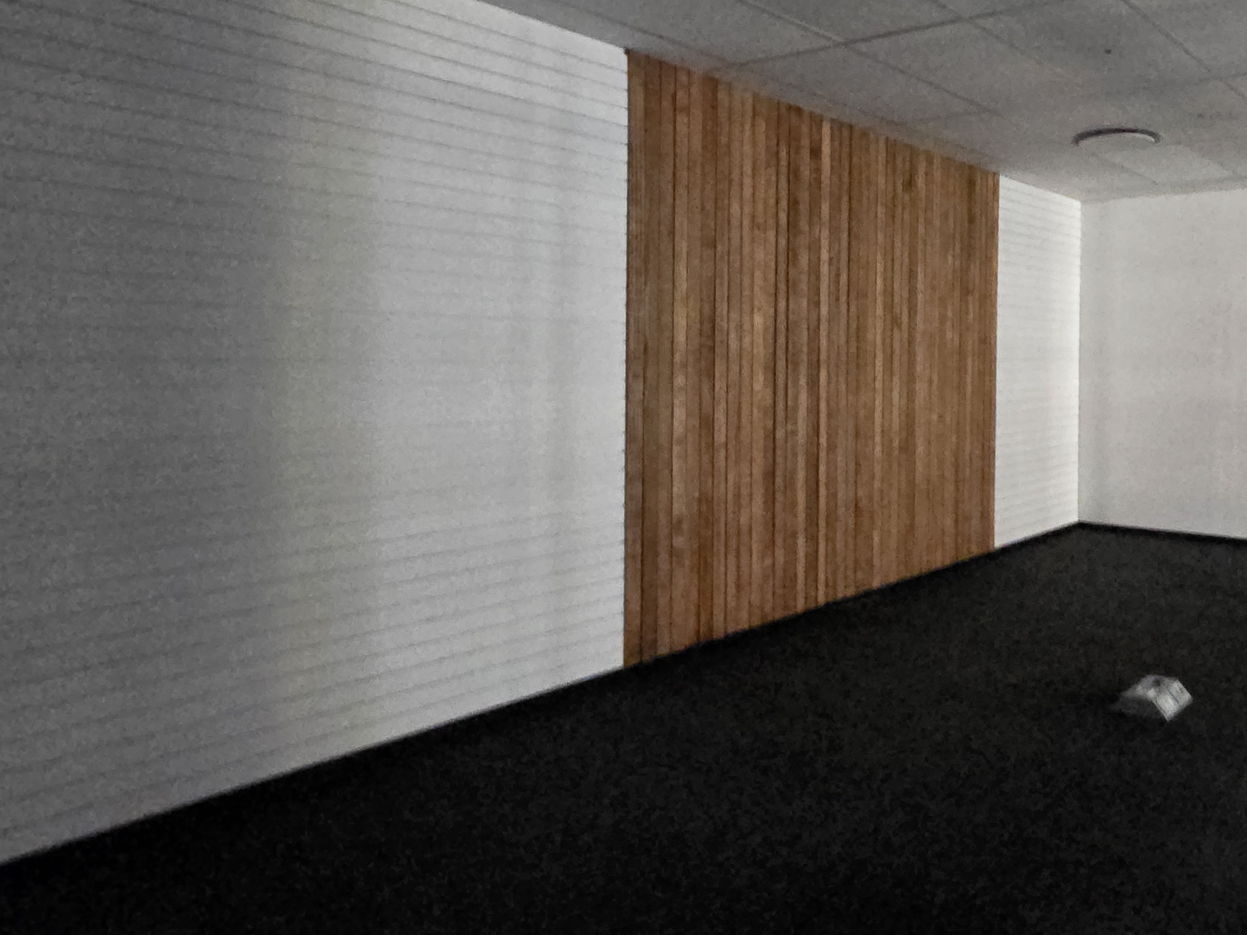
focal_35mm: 26
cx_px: 991
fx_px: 937
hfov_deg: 61.9
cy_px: 360
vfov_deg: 52.6
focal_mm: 1.7
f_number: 2.2
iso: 1250
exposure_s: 1/25
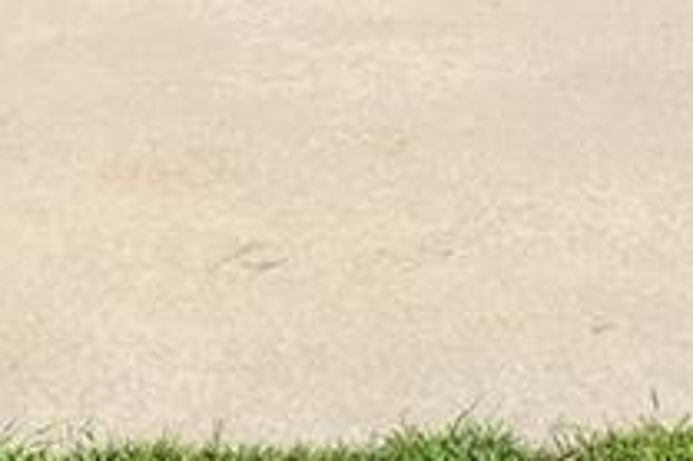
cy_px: -733
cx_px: 527
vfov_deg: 10.0
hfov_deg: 17.7
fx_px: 2212
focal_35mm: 115
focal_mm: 10
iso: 400
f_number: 8
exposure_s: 1/1000
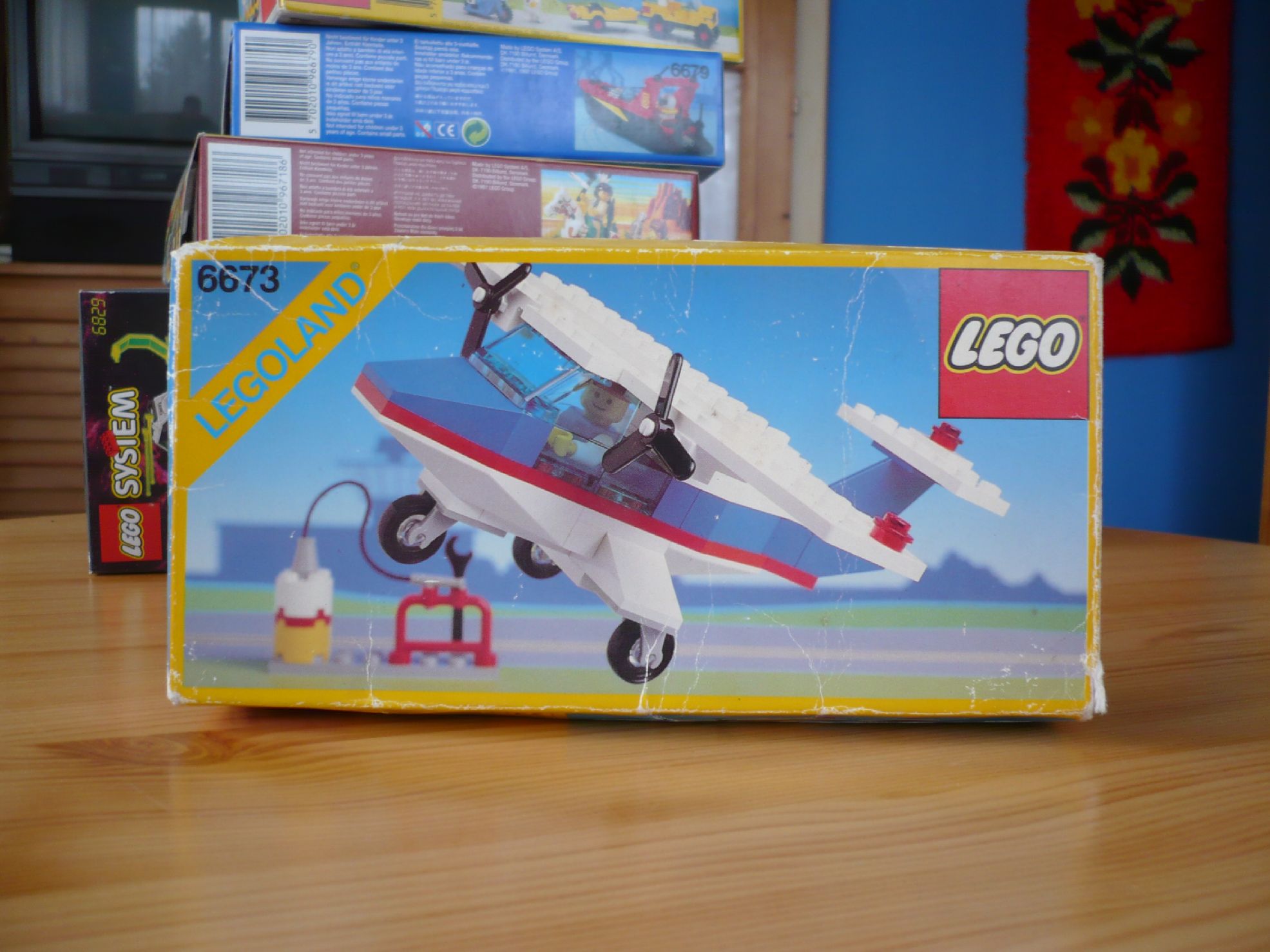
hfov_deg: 52.6
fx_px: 1284
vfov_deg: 40.7
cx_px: 635
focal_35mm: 35
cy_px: 476
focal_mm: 5.8
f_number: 2.8
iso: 100
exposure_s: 1/25
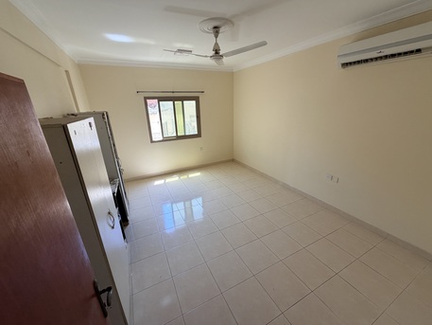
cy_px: 162
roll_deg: +1.7
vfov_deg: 85.7
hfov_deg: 102.0
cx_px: 216
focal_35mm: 14
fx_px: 175
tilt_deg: -18.4
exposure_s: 1/121
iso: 125
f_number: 2.2
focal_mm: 2.22
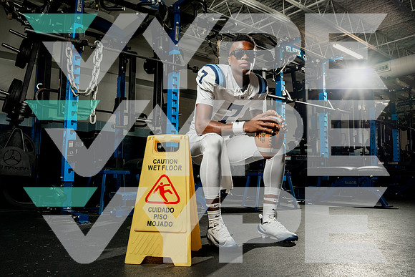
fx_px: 334
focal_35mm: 29
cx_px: 208
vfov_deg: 45.0
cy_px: 138
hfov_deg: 63.6
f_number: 7.1
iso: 500
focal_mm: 29
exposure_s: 1/200
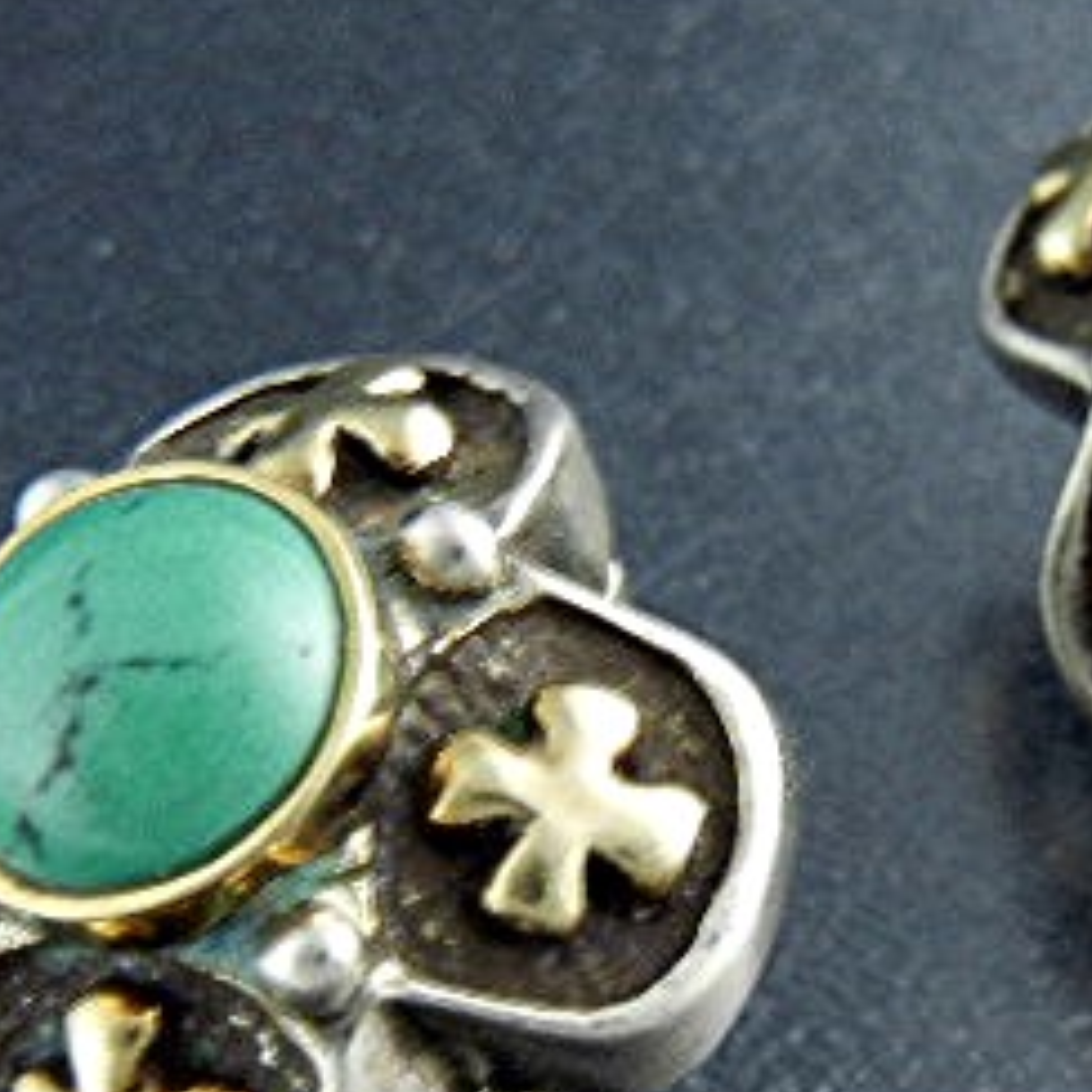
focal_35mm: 137
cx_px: 886
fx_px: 4890
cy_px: 658
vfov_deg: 12.7
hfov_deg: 12.7
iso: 200
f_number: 4
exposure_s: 1/5.6
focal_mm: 10.6
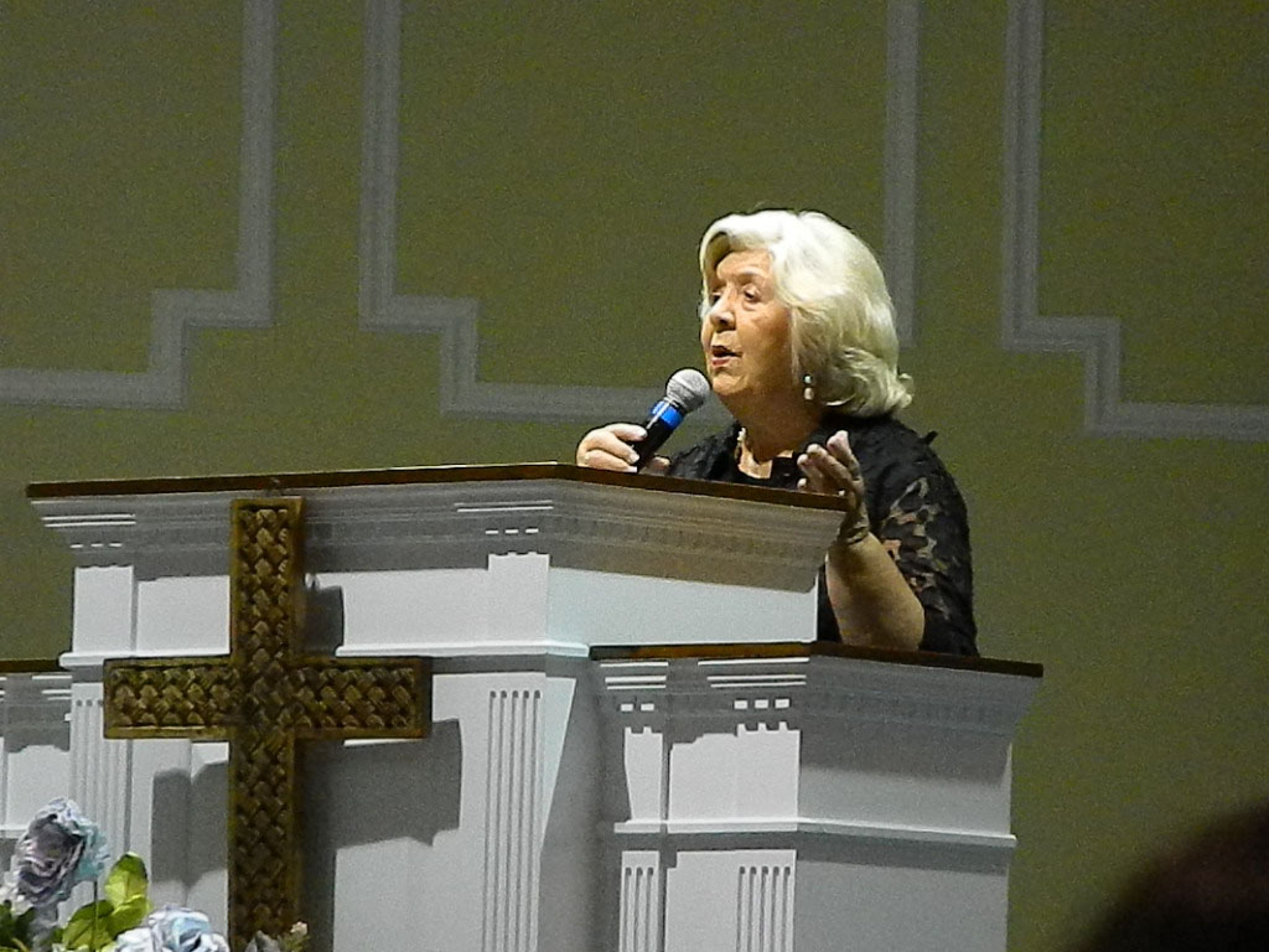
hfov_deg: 6.0
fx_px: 12171
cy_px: 476
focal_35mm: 332
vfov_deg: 4.5
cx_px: 634
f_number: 5.6
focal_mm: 59.7
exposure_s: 1/80
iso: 1600
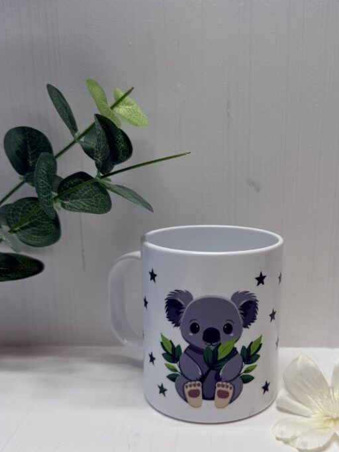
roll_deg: +0.2
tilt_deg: -13.8
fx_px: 470
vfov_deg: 51.2
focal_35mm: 36
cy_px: 256
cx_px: 228
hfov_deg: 39.2
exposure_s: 1/521
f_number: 1.78
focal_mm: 6.76
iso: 80
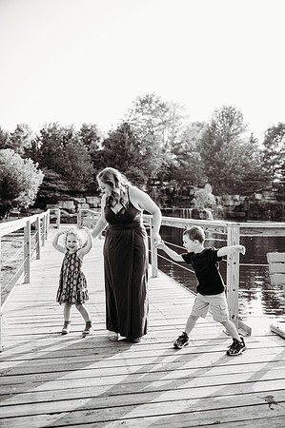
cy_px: 214
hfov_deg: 41.0
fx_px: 381
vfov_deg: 58.8
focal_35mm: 32
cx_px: 142
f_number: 2.8
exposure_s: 1/1000
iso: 320
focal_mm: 32
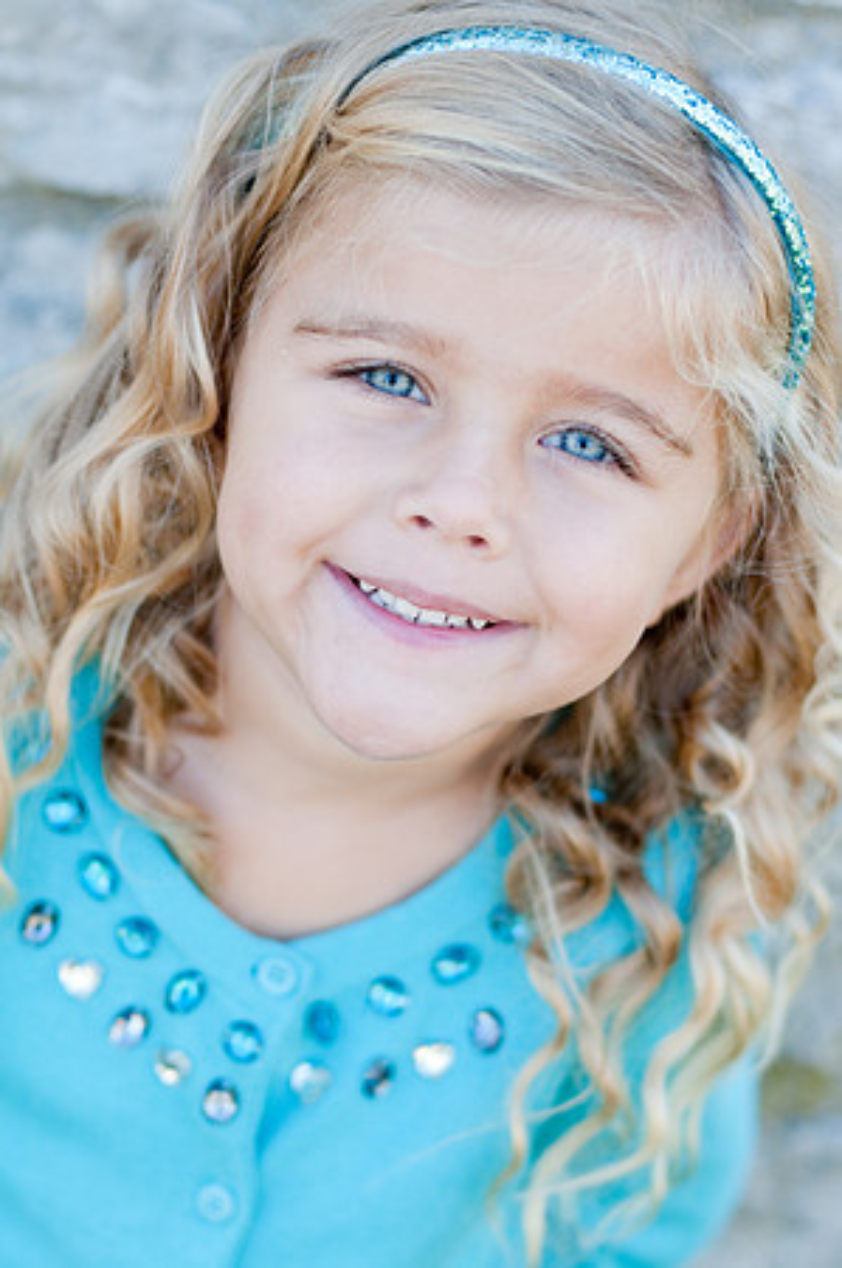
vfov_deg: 27.0
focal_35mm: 75
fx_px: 2637
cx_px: 421
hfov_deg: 18.1
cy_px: 634
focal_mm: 50
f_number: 2.2
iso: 200
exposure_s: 1/500
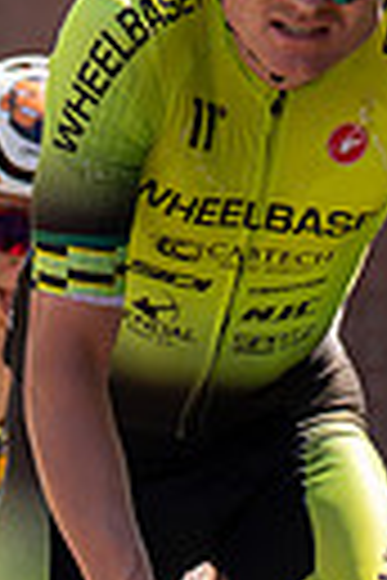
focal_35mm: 591
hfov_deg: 2.3
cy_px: 258
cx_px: 216
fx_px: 9529
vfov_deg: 3.5
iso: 160
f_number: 3.5
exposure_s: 1/1000
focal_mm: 81
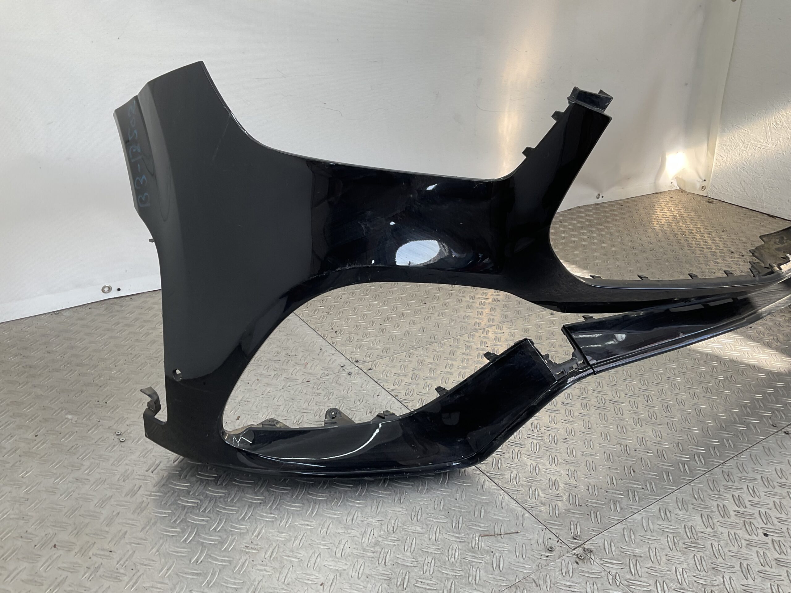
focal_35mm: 29
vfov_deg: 48.2
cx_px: 396
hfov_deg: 61.7
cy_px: 296
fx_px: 663
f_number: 1.8
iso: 16
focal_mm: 3
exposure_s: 1/120
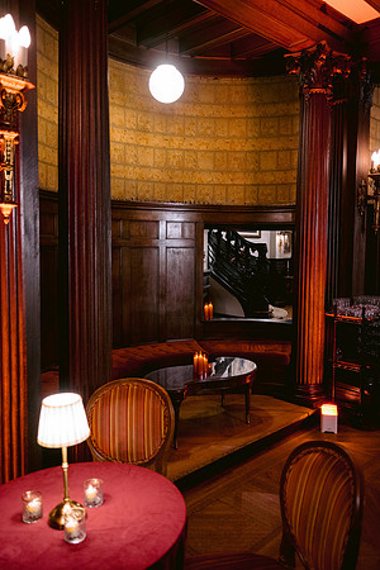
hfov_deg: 46.4
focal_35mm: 28
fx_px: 443
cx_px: 190
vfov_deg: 65.5
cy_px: 285
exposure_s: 1/25
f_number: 2.8
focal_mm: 28
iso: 1600
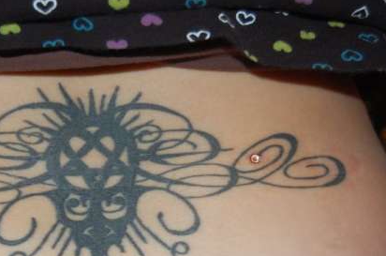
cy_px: 168
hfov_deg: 24.3
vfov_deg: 16.4
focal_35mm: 83
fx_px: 888
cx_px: 112
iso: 400
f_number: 4.8
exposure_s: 1/60
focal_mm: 38
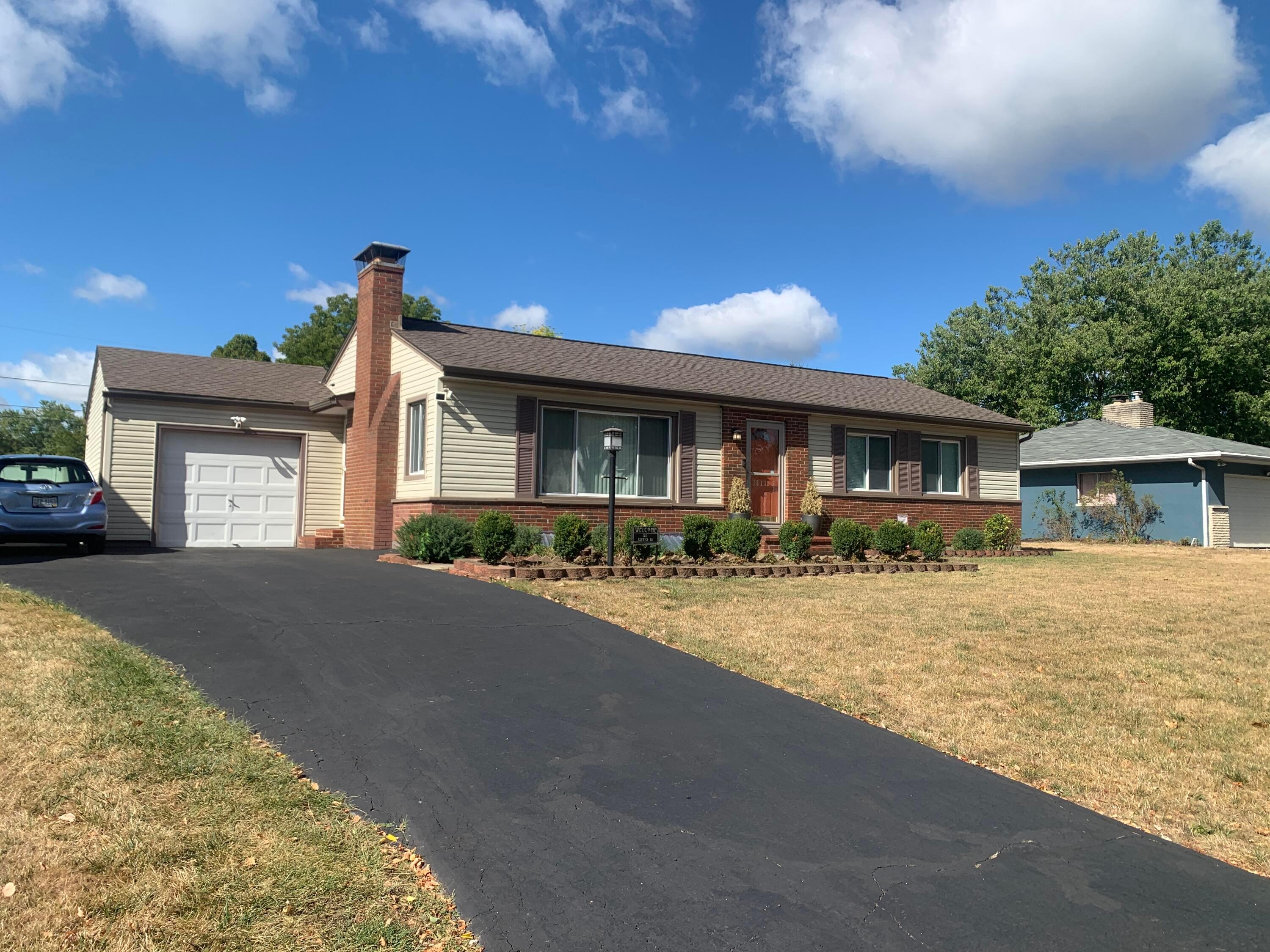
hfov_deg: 67.3
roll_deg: -0.2
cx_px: 635
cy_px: 476
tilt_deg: +3.0
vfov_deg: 53.1
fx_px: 954
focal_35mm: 26
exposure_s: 1/2421
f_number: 1.8
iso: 25
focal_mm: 4.25
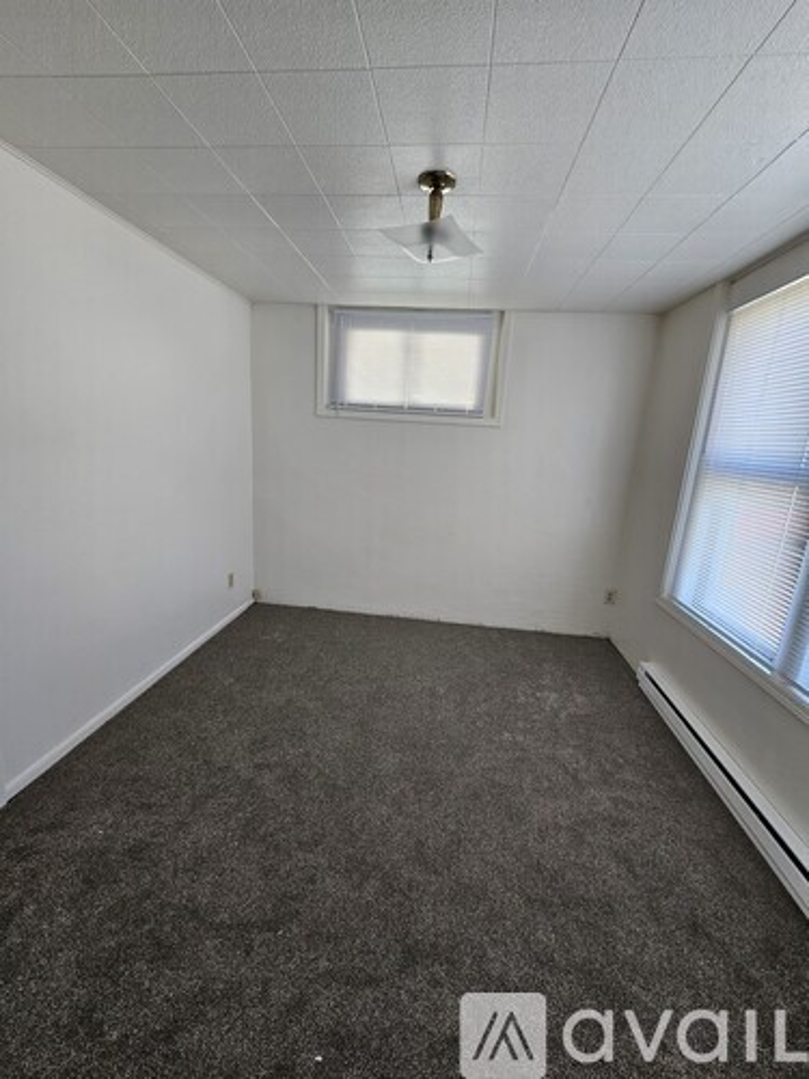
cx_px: 404
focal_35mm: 13
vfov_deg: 106.2
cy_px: 540
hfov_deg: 89.9
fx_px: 405
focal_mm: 2.2
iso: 125
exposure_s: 1/60
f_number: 2.2
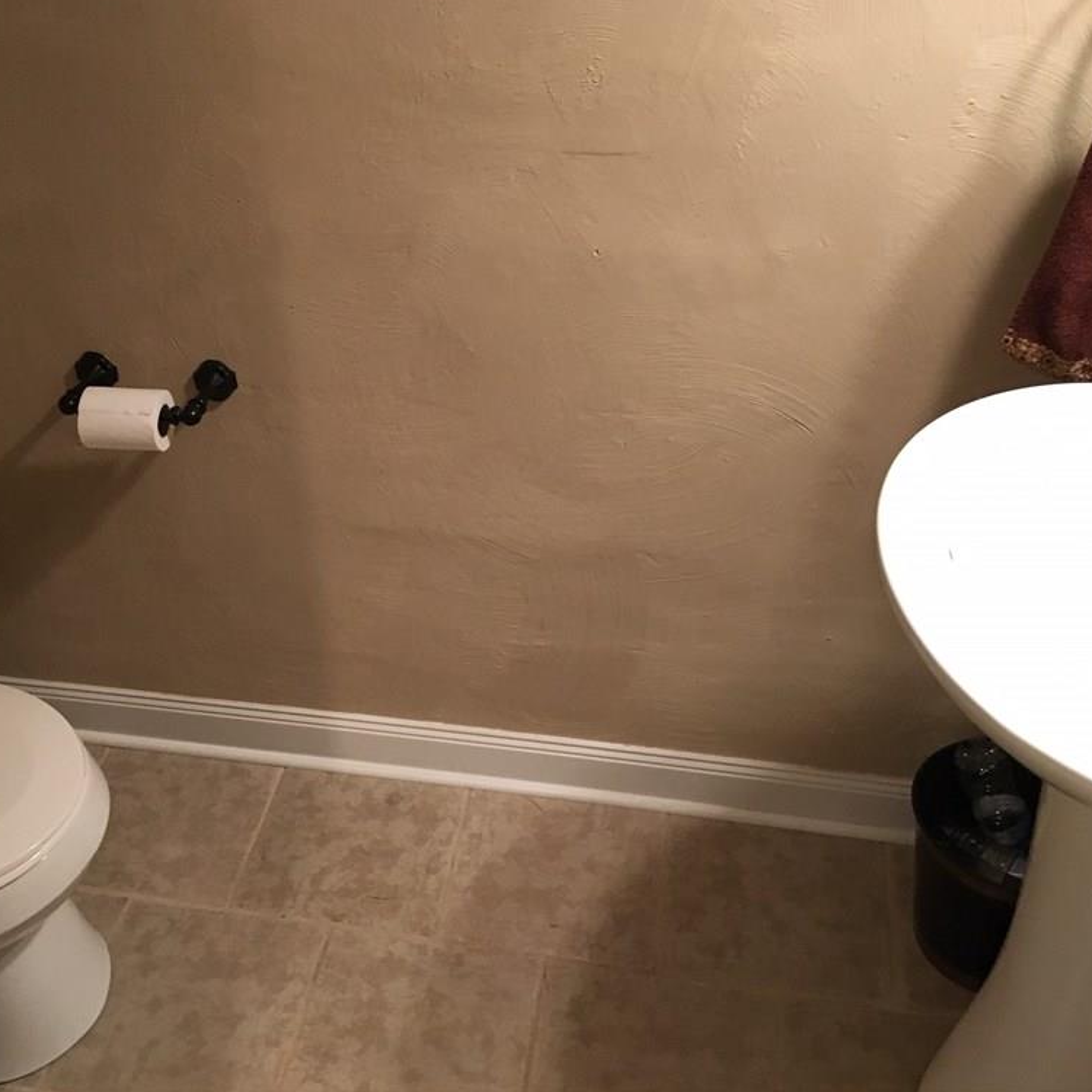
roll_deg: +5.1
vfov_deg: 47.2
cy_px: 536
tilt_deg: -36.5
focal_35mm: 35
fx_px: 1249
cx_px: 424
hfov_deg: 46.9
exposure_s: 1/30
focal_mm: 4.15
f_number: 2.2
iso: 200
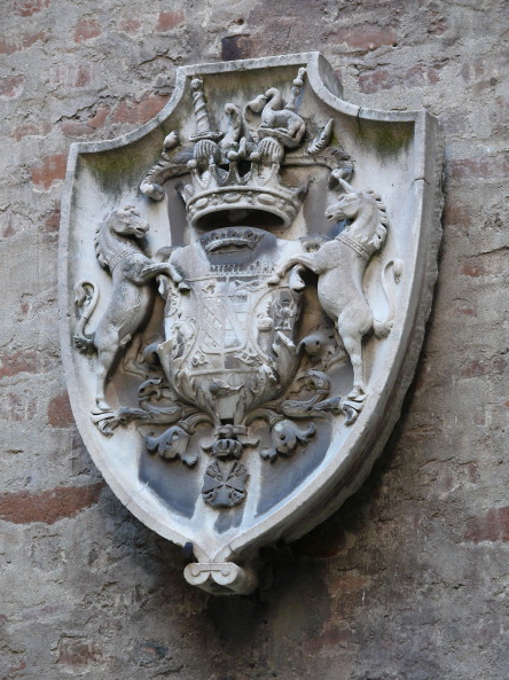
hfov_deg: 9.3
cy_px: 343
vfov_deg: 12.4
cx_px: 253
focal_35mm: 160
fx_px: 3140
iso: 200
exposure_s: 1/80
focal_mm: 33.5
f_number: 3.6
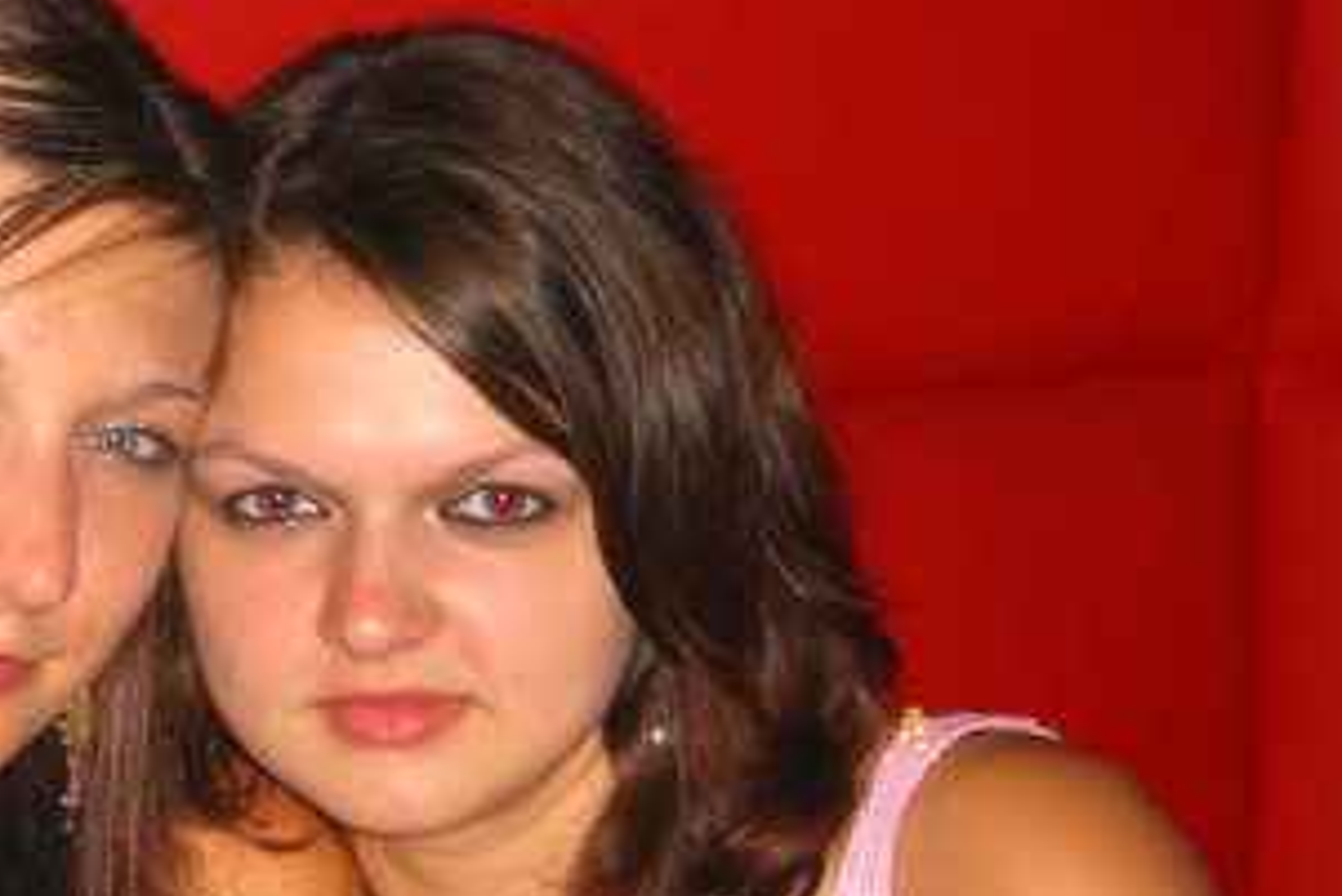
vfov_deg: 11.5
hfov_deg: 17.1
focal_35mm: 118
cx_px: 120
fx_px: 4401
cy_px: 927
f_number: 3.6
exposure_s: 1/60
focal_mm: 11.8
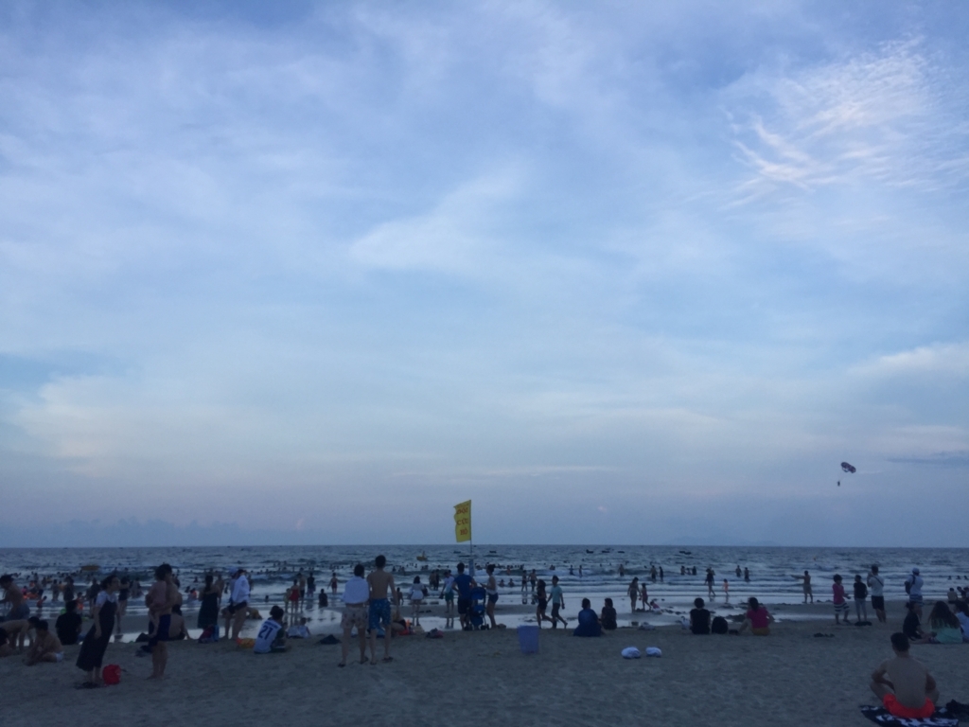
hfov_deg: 61.7
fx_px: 812
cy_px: 364
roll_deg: -1.2
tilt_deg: +12.1
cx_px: 484
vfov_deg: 48.2
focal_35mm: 29
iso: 32
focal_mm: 4.15
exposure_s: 1/494
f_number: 2.2
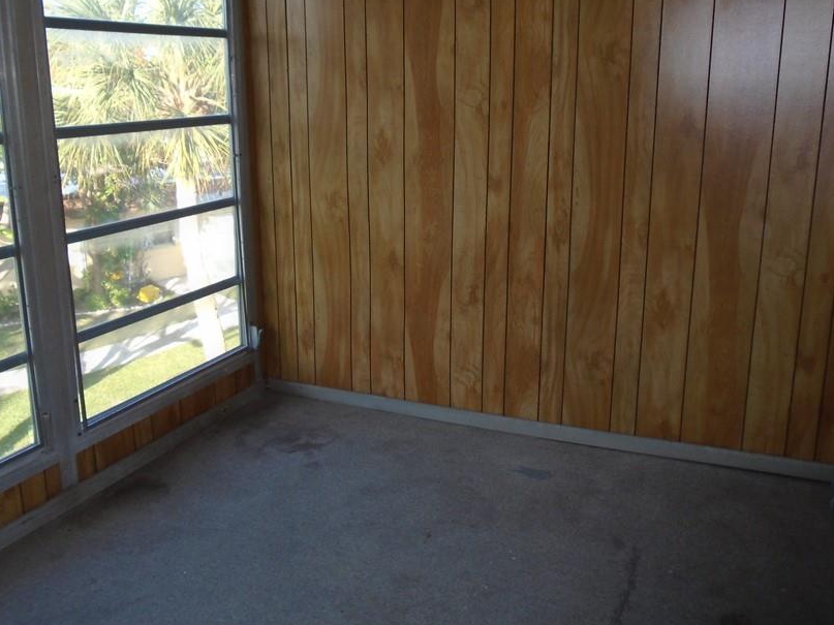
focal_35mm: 33
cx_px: 415
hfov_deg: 55.4
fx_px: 795
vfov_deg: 42.8
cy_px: 255
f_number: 3.2
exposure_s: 1/80
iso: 100
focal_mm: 4.6
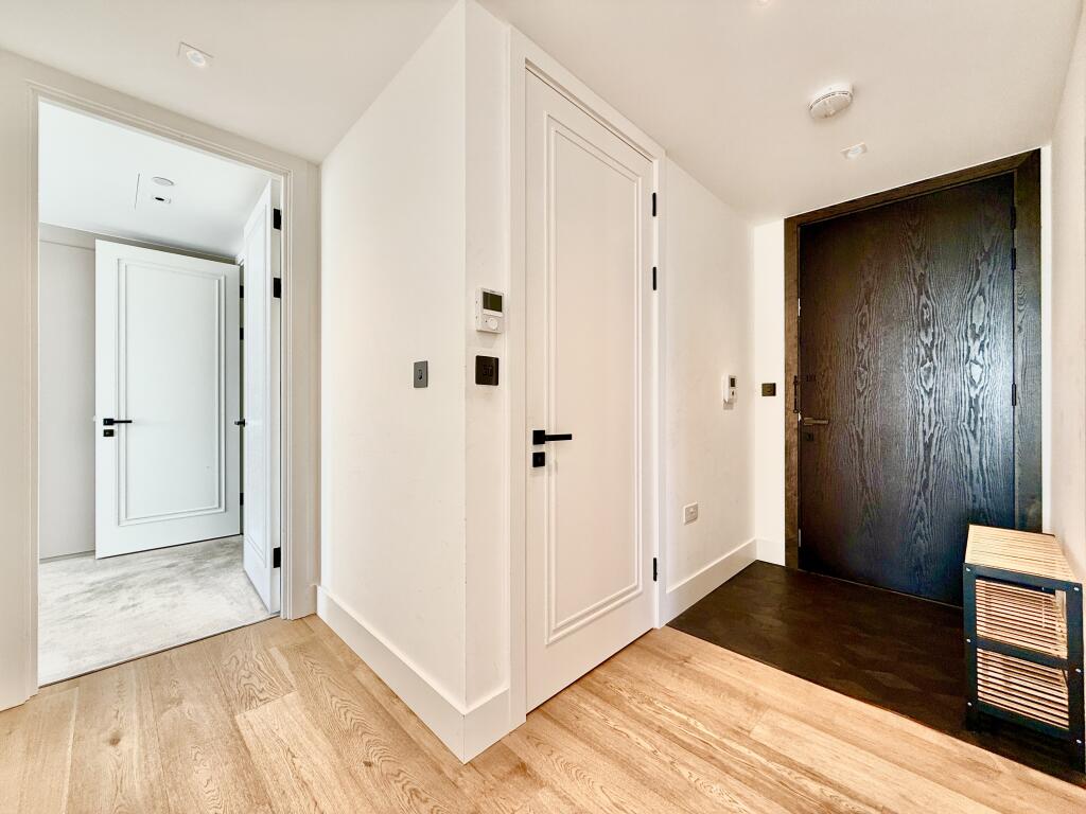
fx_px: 439
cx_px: 543
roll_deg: +0.0
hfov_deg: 102.1
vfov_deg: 85.7
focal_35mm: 14
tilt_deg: -0.4
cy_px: 407
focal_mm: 2.22
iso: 125
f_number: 2.2
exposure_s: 1/100
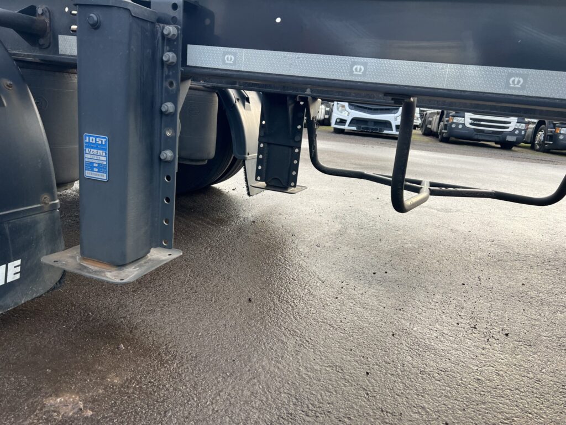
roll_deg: -5.8
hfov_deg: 67.3
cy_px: 212
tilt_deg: -14.7
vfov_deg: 53.1
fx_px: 425
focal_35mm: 26
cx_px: 283
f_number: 1.5
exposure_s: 1/280
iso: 40
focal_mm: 5.7
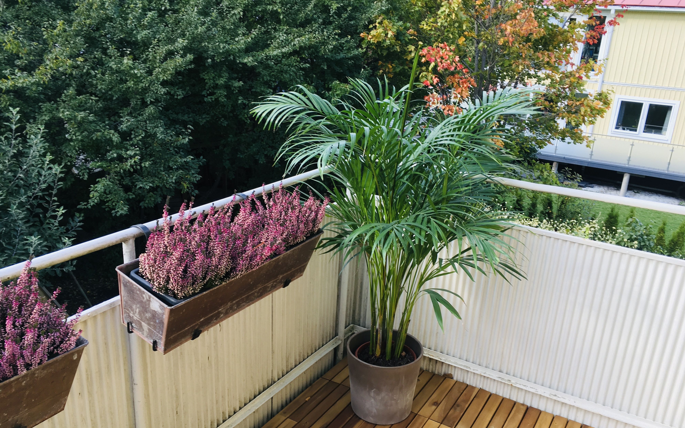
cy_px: 220
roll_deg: -3.4
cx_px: 344
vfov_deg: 40.6
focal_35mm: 31
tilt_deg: -19.0
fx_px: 579
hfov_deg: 61.2
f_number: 2.2
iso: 25
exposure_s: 1/156
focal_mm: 4.15
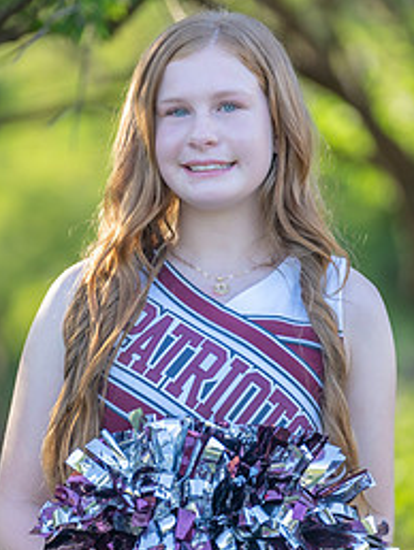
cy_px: 325
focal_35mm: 350
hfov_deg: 4.3
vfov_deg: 5.7
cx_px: 222
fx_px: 5572
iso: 160
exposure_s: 1/320
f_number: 2.8
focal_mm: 162
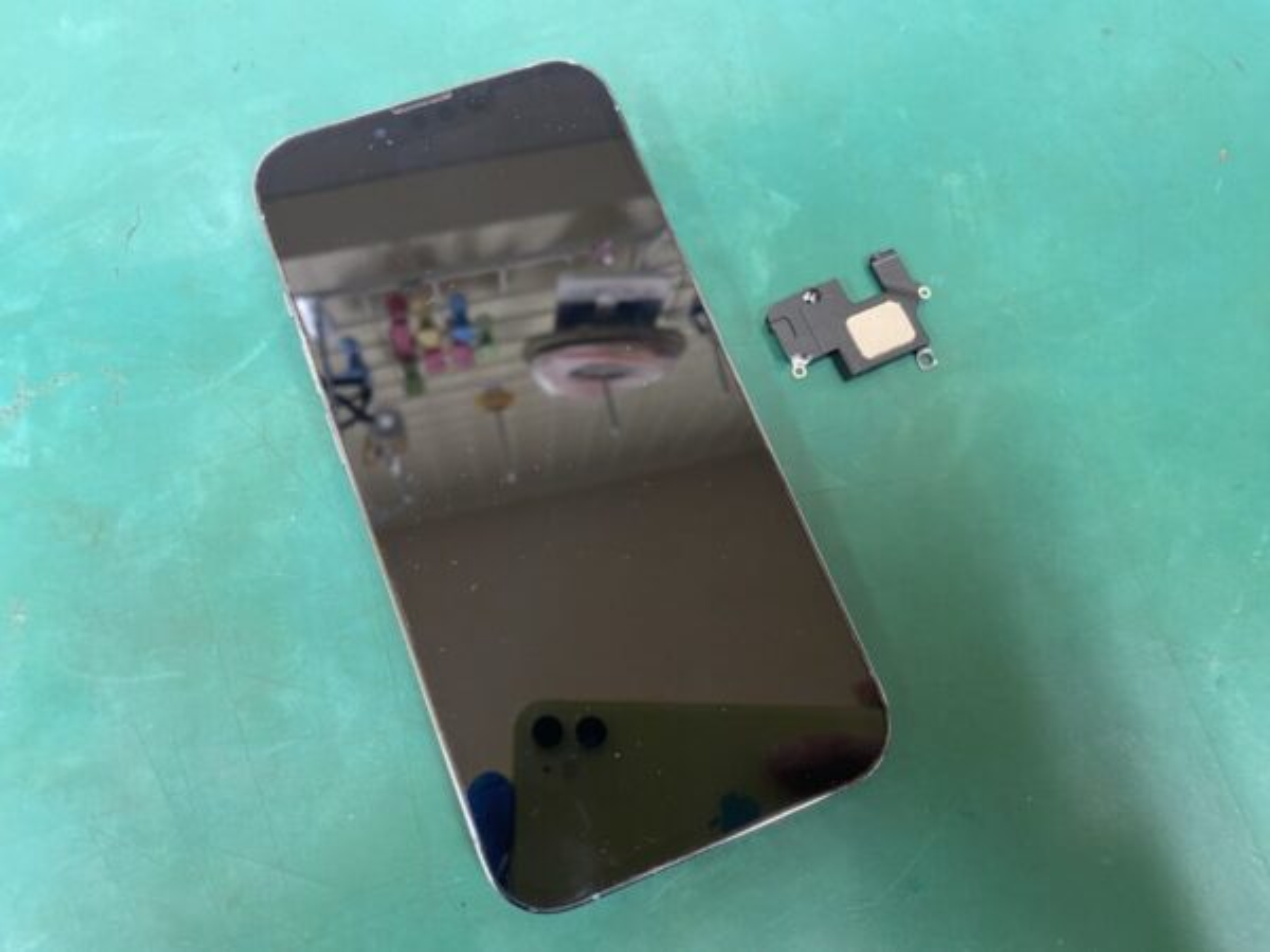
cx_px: 635
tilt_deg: -72.6
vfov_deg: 53.1
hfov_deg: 67.3
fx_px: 954
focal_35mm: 26
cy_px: 476
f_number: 1.8
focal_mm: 4.25
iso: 200
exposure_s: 1/50
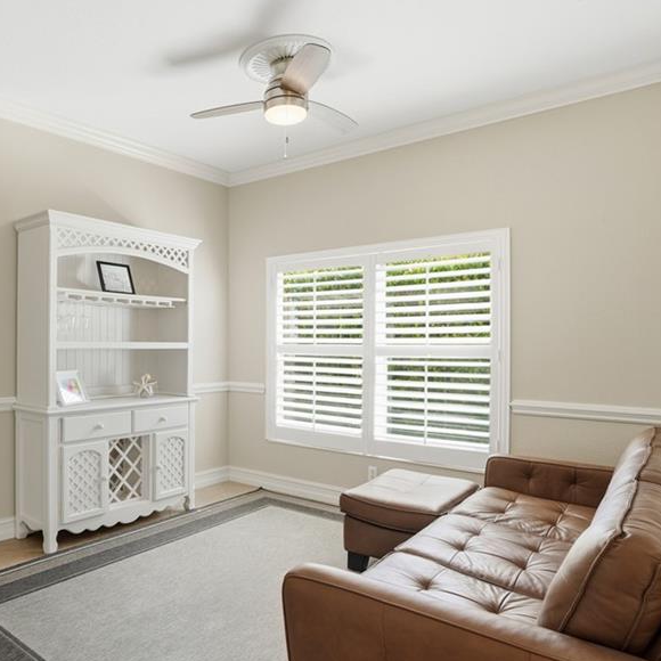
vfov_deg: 65.0
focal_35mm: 24
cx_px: 177
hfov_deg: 61.9
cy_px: 342
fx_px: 518
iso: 400
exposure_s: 1/800
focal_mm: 16
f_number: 9
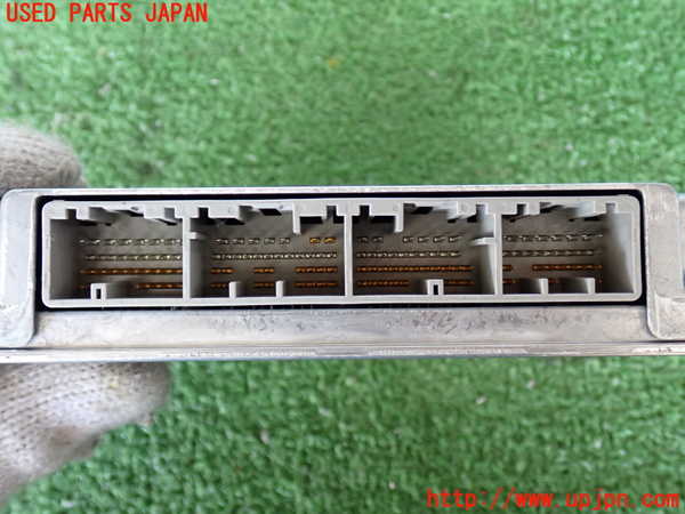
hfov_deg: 49.0
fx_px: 752
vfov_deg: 37.7
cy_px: 257
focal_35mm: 38
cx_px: 342
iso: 500
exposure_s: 1/40
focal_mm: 6.83
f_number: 2.7
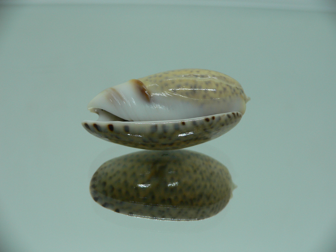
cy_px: 126
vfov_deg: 40.7
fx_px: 340
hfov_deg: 52.6
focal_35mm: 35
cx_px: 168
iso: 80
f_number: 2.8
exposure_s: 1/60
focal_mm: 4.6
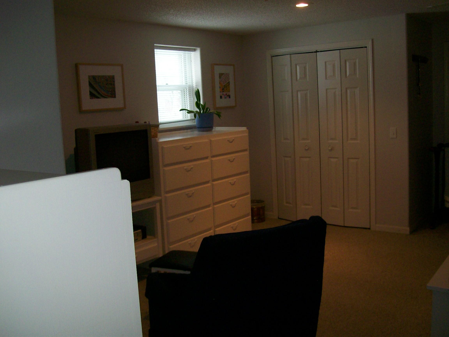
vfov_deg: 39.7
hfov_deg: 51.4
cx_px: 224
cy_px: 168
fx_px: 467
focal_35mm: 36
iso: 140
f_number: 2.7
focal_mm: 6
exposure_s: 1/64
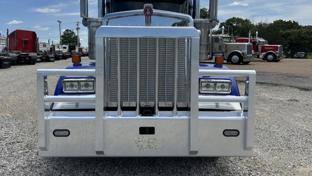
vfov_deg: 42.5
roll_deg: +0.6
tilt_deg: +0.6
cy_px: 64
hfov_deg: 69.9
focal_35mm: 27
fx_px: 223
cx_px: 156
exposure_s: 1/6623
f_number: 1.78
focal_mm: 6.86
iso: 80
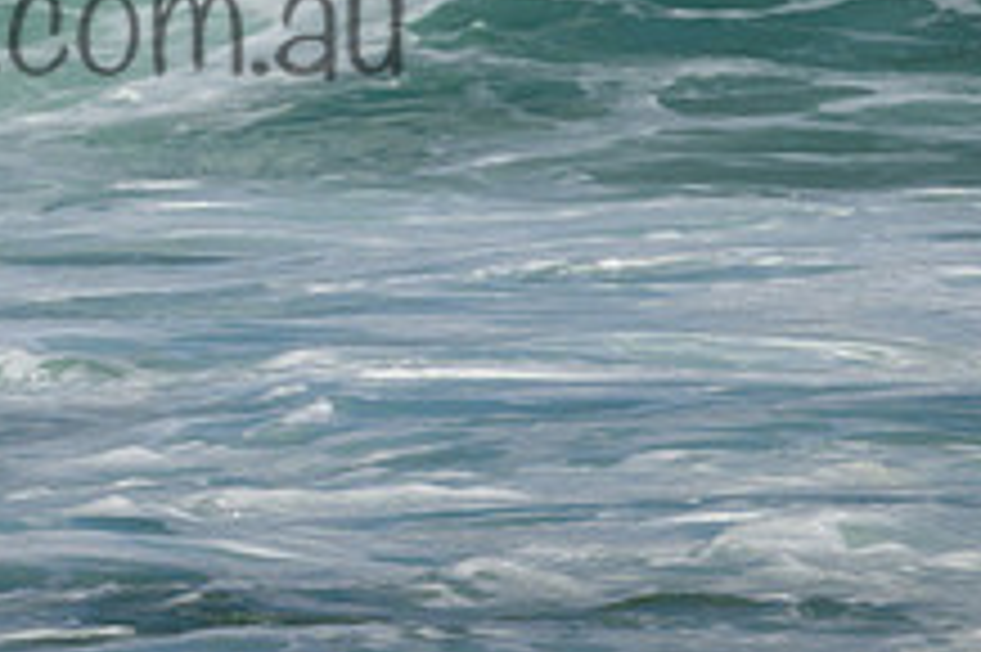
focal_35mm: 2451
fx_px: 66737
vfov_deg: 0.6
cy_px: 6
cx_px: -262
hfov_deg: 0.8
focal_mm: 800
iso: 640
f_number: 11
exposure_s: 1/2000
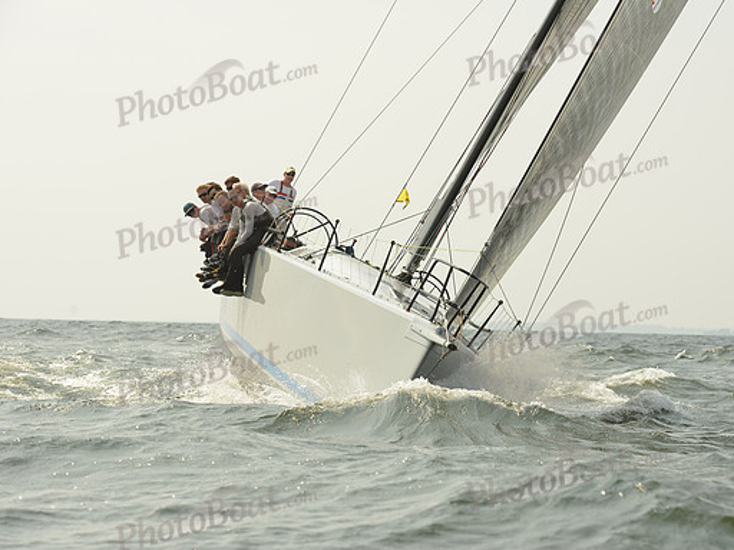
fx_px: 2820
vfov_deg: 11.1
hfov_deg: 14.8
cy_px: 276
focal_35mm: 133
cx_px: 393
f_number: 9
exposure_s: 1/1250
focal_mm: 122
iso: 320
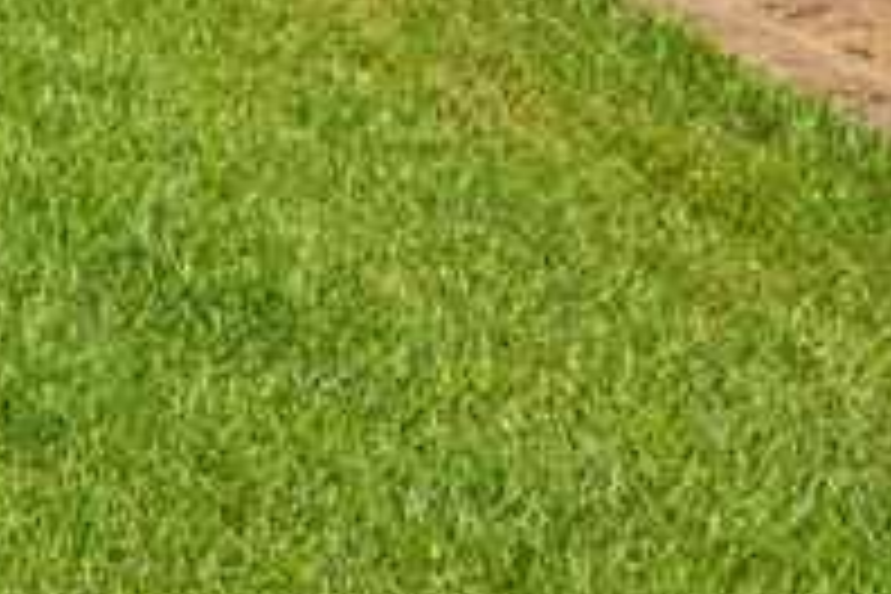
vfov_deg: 10.8
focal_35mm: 110
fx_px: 2722
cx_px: -1940
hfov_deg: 10.6
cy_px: -763
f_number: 9
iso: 400
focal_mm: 17
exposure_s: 1/1000
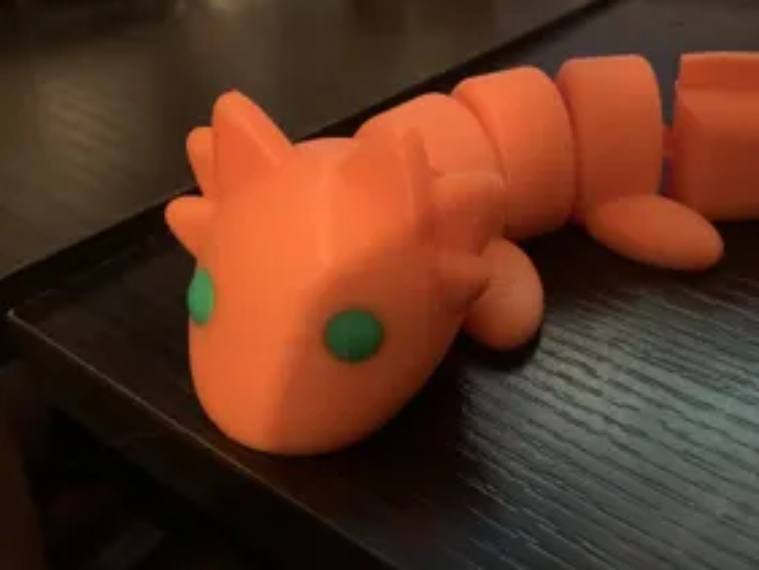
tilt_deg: -31.4
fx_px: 812
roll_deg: -0.5
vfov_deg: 38.6
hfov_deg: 49.7
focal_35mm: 37
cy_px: 251
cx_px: 467
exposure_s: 1/15
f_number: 1.8
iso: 800
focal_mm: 4.25
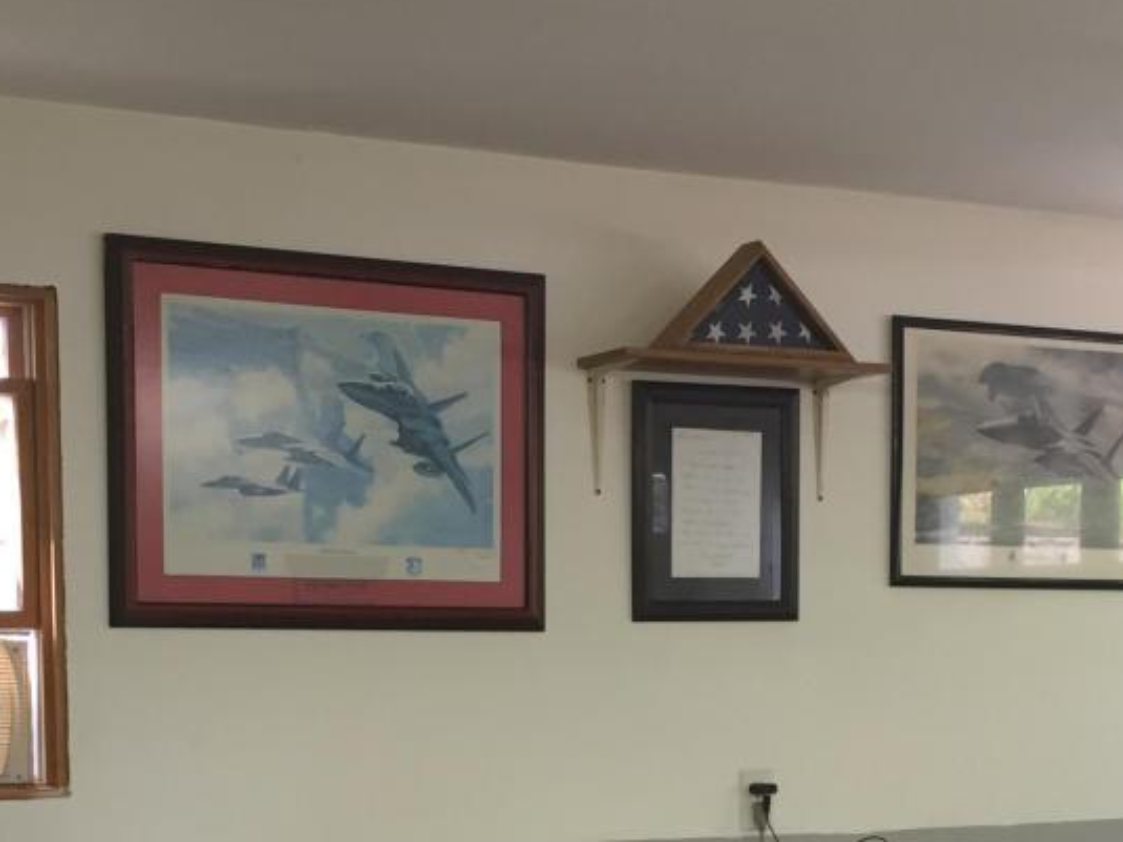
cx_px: 771
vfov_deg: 19.4
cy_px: 808
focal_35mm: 74
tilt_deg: -5.1
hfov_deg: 26.2
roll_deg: -0.8
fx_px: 2400
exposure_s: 1/30
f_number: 2.2
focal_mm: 4.15
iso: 64
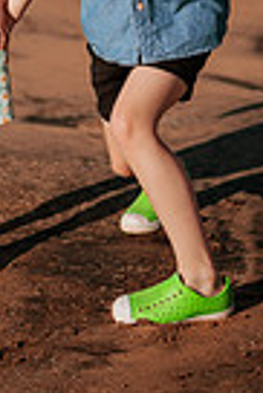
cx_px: 55
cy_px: -205
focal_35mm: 192
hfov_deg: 7.2
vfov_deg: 10.3
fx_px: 2099
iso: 50
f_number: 2
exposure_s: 1/8000
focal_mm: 58
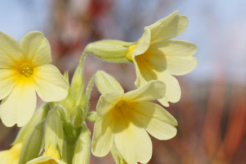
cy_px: 119
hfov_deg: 13.1
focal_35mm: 156
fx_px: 1066
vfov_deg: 8.8
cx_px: 78
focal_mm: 55
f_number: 10
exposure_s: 1/160
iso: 100
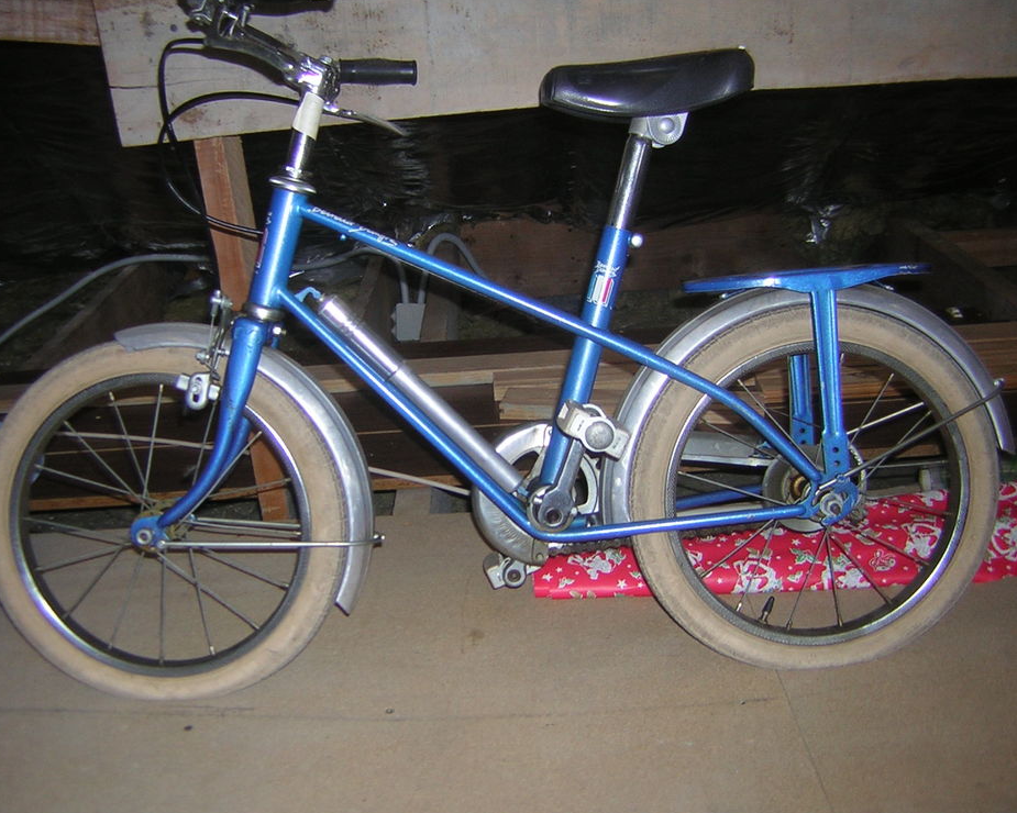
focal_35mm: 38
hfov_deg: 47.9
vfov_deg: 39.2
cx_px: 487
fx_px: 1144
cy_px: 406
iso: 50
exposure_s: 1/60.1
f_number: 2.6
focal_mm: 4.7
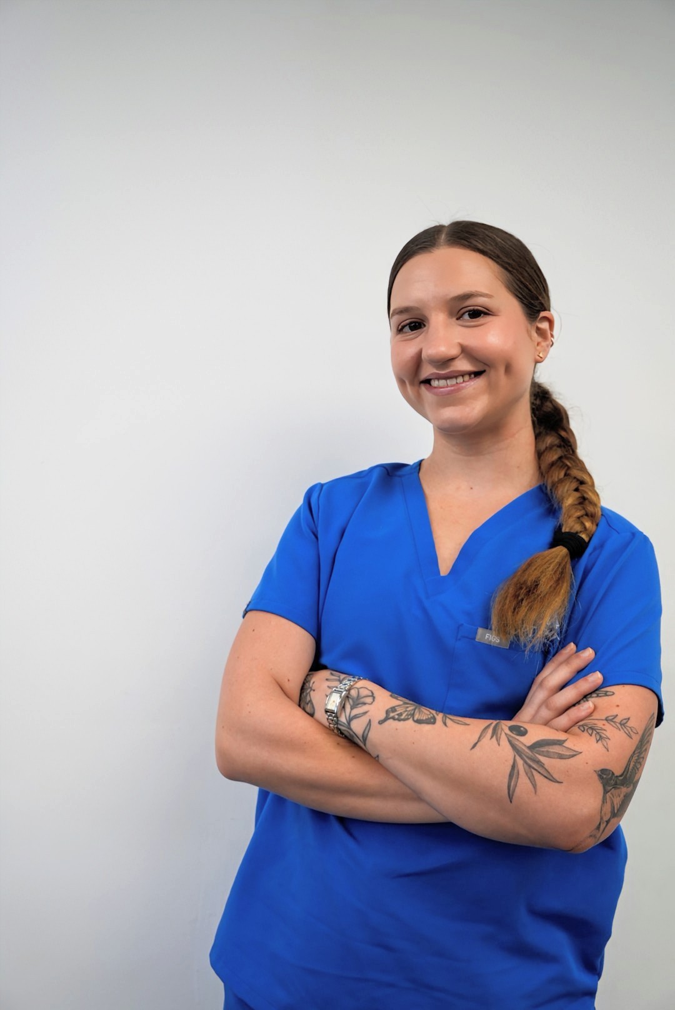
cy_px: 505
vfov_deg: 53.7
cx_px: 338
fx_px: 998
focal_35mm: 36
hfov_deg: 37.4
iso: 250
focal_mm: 23.7
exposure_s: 1/200
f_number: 2.8
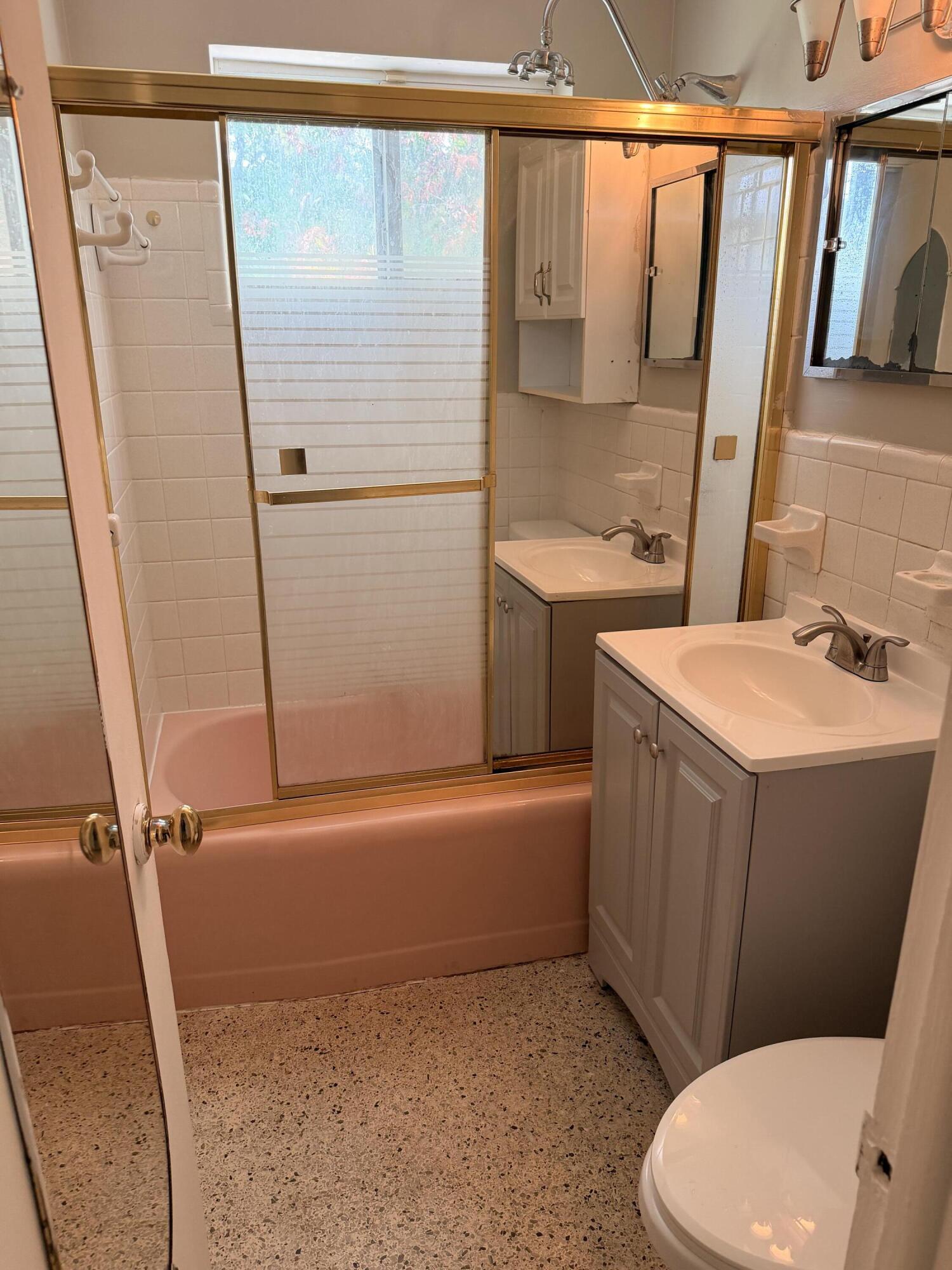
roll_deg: -0.1
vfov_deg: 71.6
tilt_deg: -18.8
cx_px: 476
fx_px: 880
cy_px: 635
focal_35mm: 24
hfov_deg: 56.8
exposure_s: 1/60
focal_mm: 6.76
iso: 200
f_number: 1.78
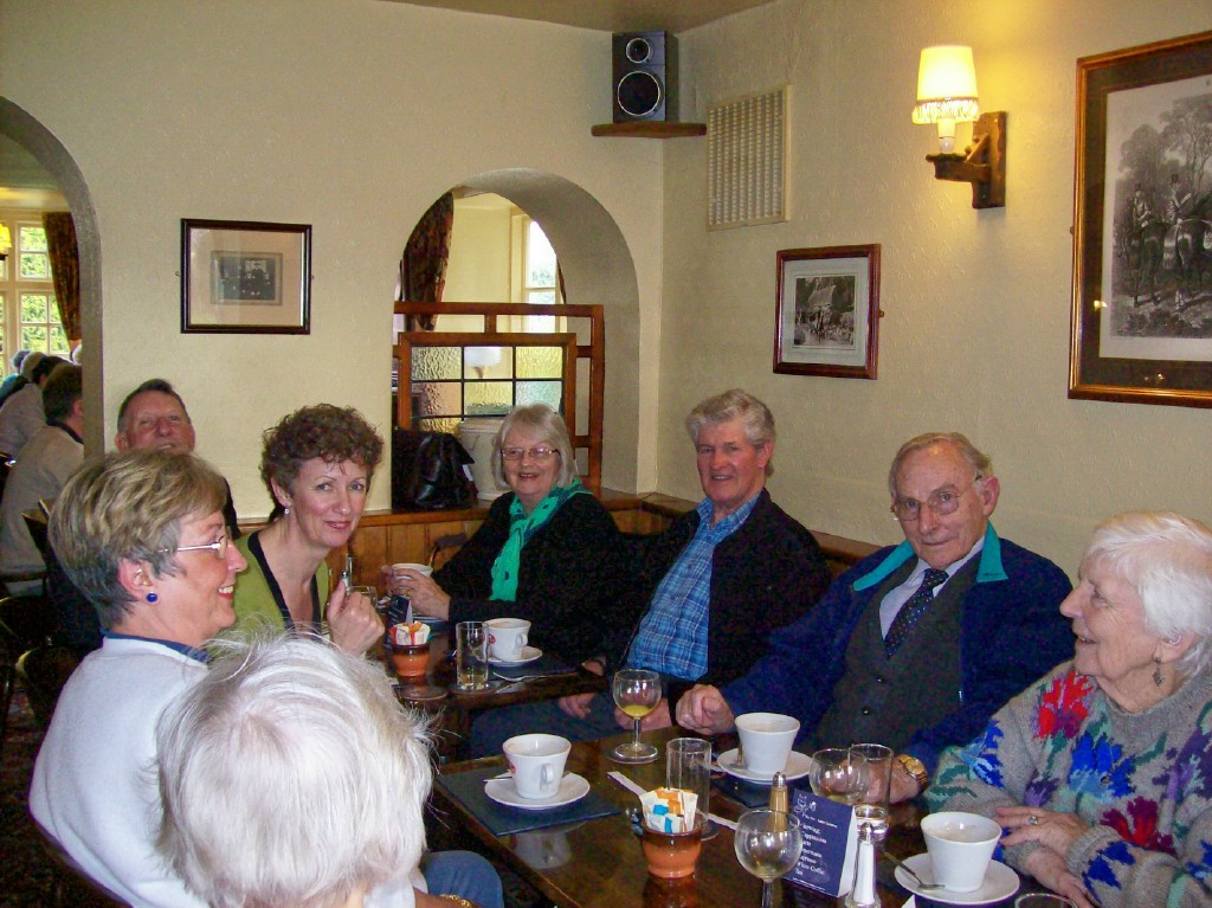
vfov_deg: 39.6
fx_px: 1260
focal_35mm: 36
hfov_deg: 51.4
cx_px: 606
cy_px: 454
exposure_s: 1/64
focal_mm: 6
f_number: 2.7
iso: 200
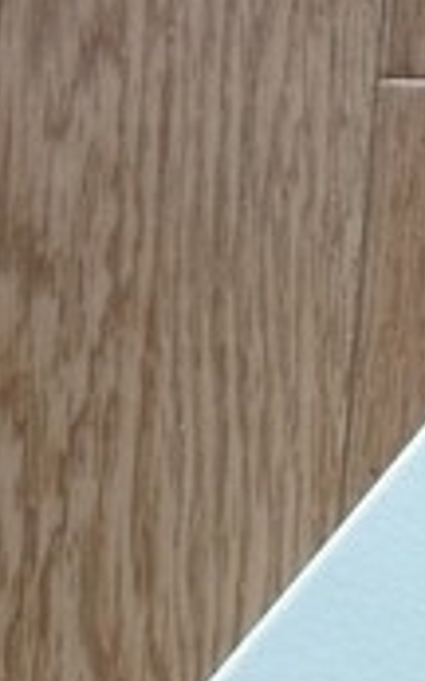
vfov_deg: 14.9
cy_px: 740
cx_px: 834
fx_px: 2541
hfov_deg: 9.0
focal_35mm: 137
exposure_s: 1/60
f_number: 2.4
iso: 64
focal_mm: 4.28
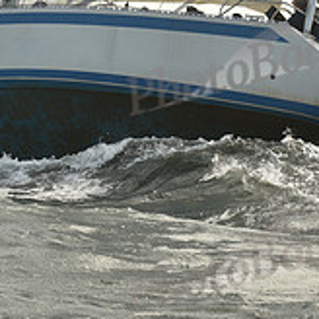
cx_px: 27
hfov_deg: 8.3
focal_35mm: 211
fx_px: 2200
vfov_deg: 8.2
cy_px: -9
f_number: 9
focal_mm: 70
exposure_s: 1/800
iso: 250
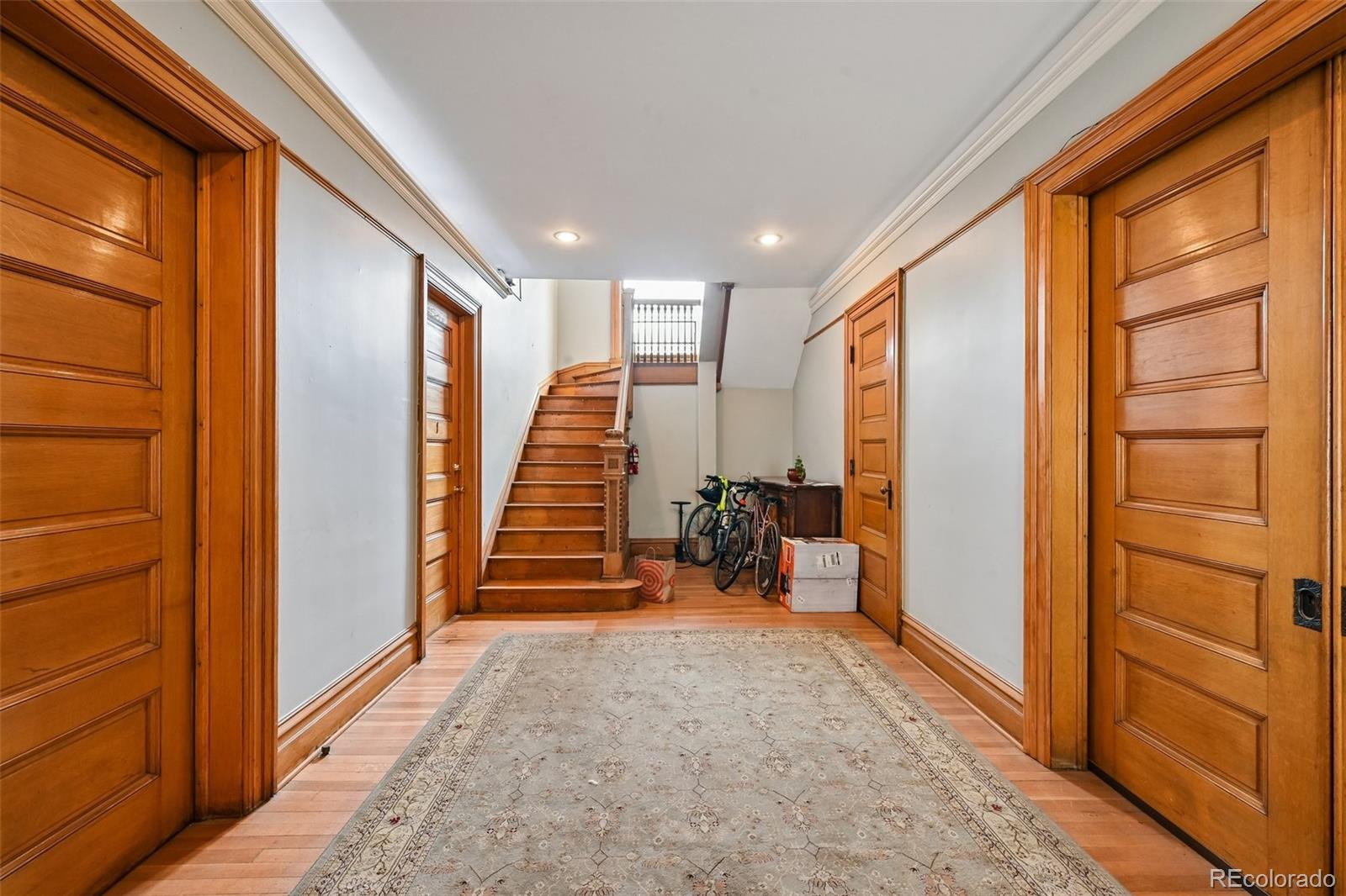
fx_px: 523
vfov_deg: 81.2
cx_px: 673
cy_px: 448
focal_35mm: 14
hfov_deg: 104.3
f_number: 10
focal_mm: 14
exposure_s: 1/2
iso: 400
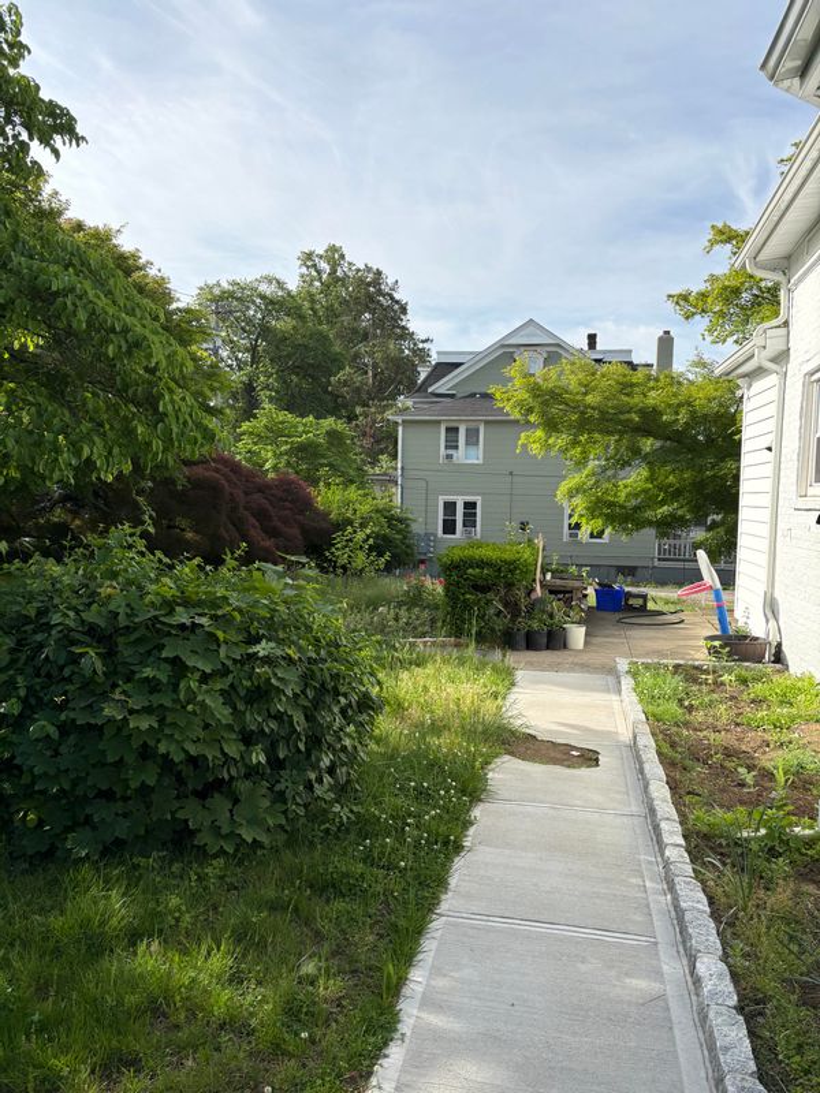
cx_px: 410
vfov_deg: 67.3
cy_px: 546
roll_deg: -1.8
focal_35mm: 26
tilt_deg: -2.4
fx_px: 821
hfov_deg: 53.1
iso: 50
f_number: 1.6
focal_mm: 5.96
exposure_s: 1/2364
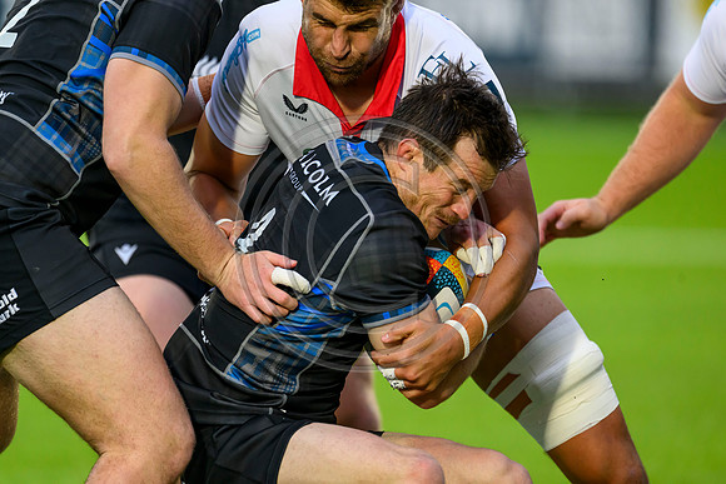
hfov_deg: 3.7
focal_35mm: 560
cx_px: 363
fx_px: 11295
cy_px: 242
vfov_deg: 2.5
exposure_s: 1/1250
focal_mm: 560
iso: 2500
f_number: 4
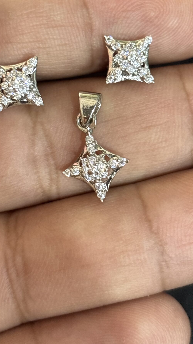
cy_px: 128
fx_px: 737
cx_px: 84
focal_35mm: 81
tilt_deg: -79.4
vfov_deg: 26.1
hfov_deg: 14.9
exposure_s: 1/33
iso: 200
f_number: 1.6
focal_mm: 5.96
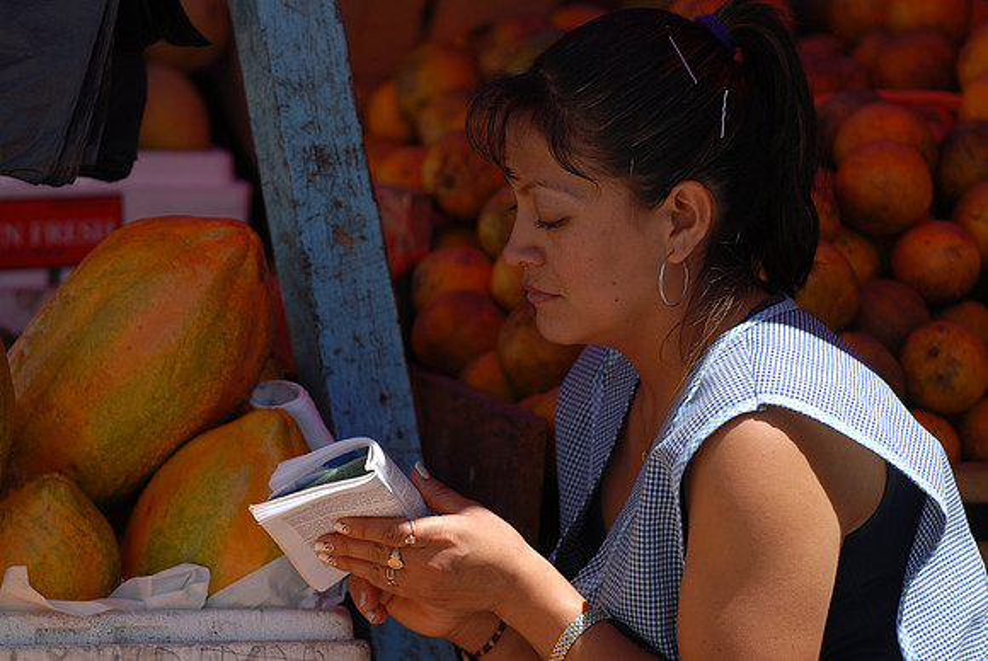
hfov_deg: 7.8
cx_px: 494
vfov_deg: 5.2
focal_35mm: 262
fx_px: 7211
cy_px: 330
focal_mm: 175
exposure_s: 1/750
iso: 100
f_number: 3.2
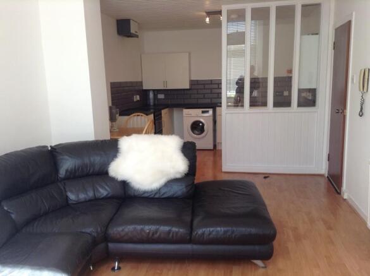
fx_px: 352
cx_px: 185
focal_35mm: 33
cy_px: 138
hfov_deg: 55.4
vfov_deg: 42.8
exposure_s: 1/40
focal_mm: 3.3
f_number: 2.4
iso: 32
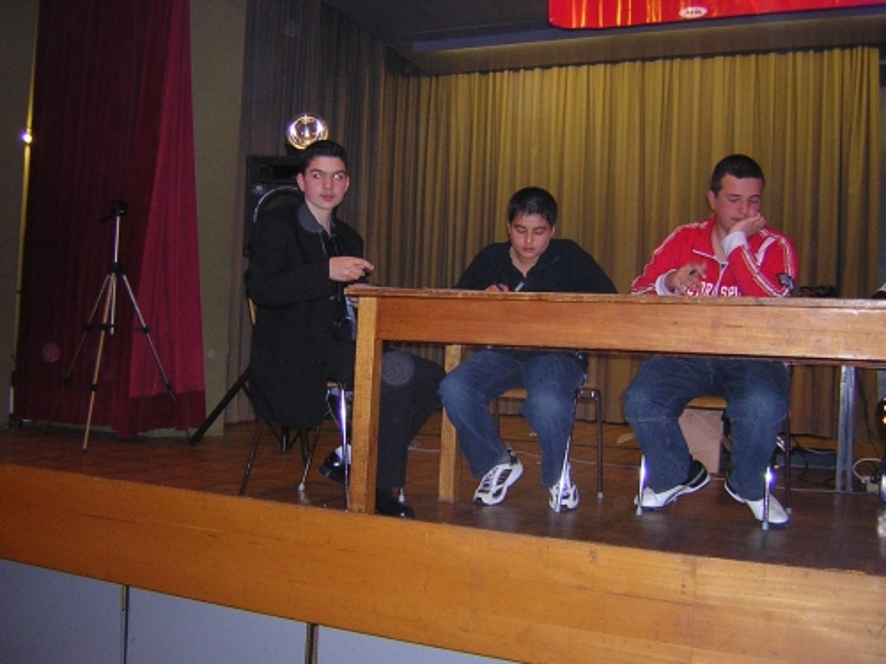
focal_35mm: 36
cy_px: 332
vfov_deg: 39.7
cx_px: 443
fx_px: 921
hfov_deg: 51.4
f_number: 2.6
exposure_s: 1/60.1
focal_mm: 4.7
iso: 400
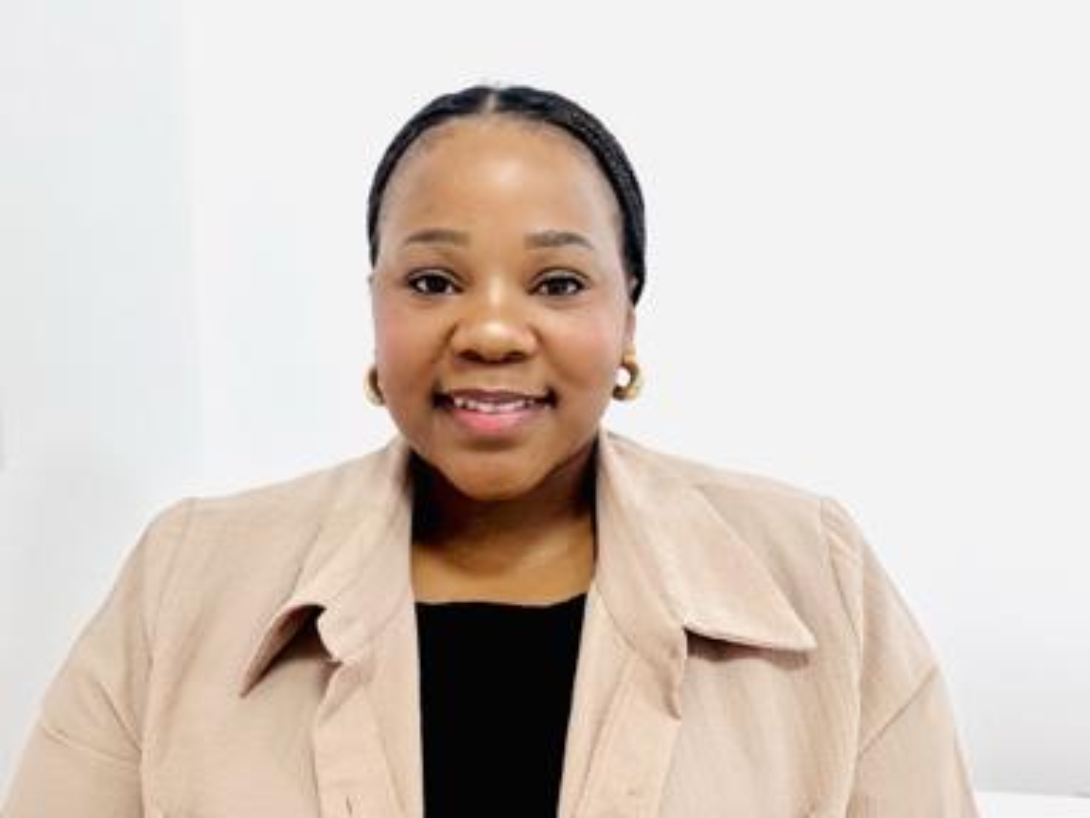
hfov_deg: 60.0
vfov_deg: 46.8
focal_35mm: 30
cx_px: 545
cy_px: 409
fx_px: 945
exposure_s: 1/50
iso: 200
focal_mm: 2.69
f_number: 1.9
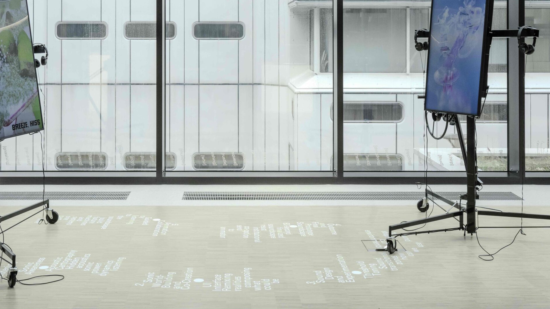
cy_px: 126
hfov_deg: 42.6
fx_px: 700
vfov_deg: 24.9
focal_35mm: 48
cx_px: 207
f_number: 9
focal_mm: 34
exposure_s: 1/125
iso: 1600
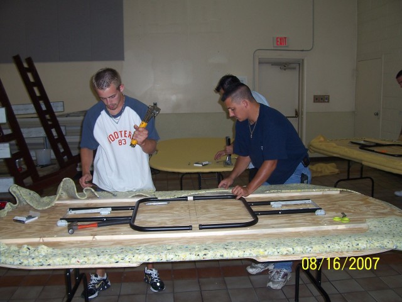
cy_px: 151
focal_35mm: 34
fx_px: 395
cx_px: 201
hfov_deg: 54.0
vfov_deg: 41.8
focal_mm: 5.6
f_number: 2.7
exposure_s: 1/60
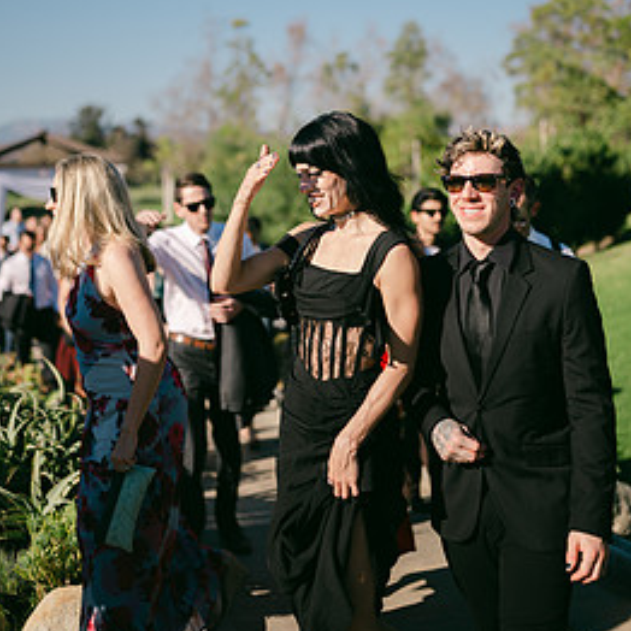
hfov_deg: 33.4
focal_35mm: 51
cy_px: 185
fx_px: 1052
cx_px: 328
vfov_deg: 33.0
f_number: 1.2
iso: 64
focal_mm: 35
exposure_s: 1/10000
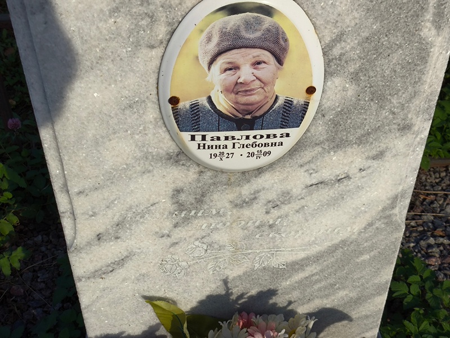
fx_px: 650
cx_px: 225
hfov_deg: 38.2
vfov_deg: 29.1
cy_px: 169
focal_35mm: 50
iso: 50
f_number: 1.7
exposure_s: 1/1247
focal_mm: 4.71
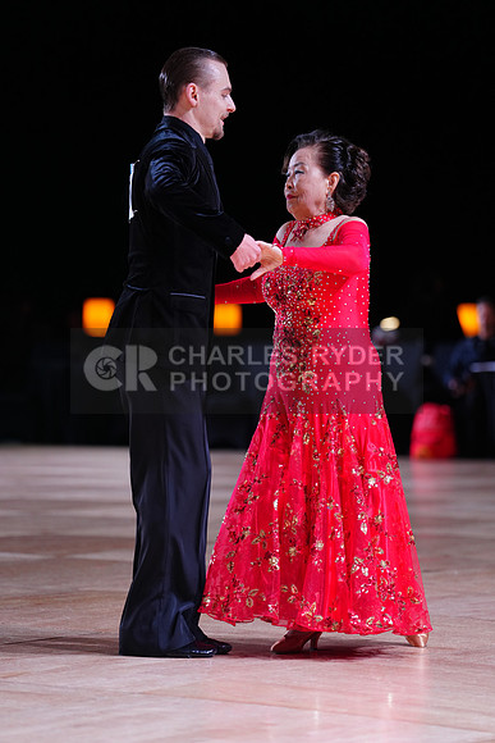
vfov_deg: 14.2
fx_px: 2989
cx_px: 248
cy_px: 372
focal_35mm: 145
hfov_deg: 9.5
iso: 1000
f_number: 2.8
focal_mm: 145
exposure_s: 1/500
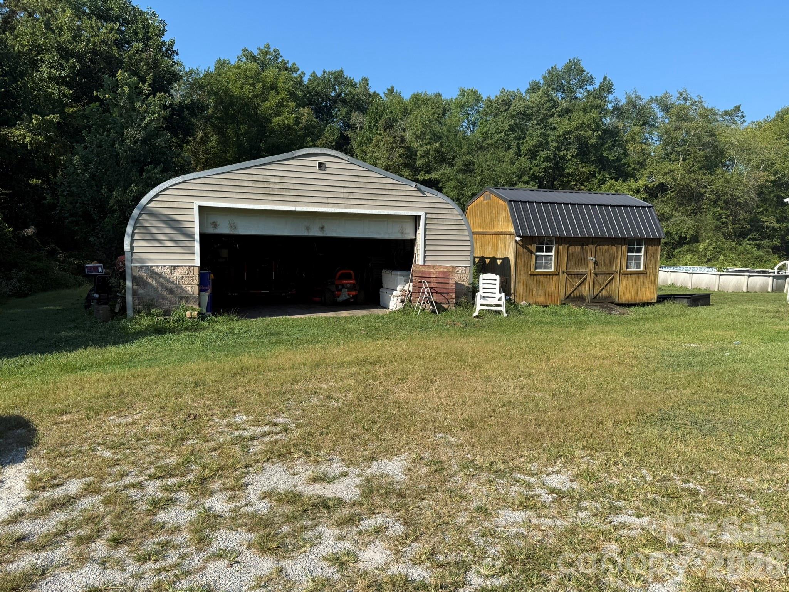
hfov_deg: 71.6
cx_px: 394
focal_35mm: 24
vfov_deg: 56.8
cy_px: 296
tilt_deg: -7.0
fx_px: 547
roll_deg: -0.8
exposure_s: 1/3279
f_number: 1.78
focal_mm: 6.76
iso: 80
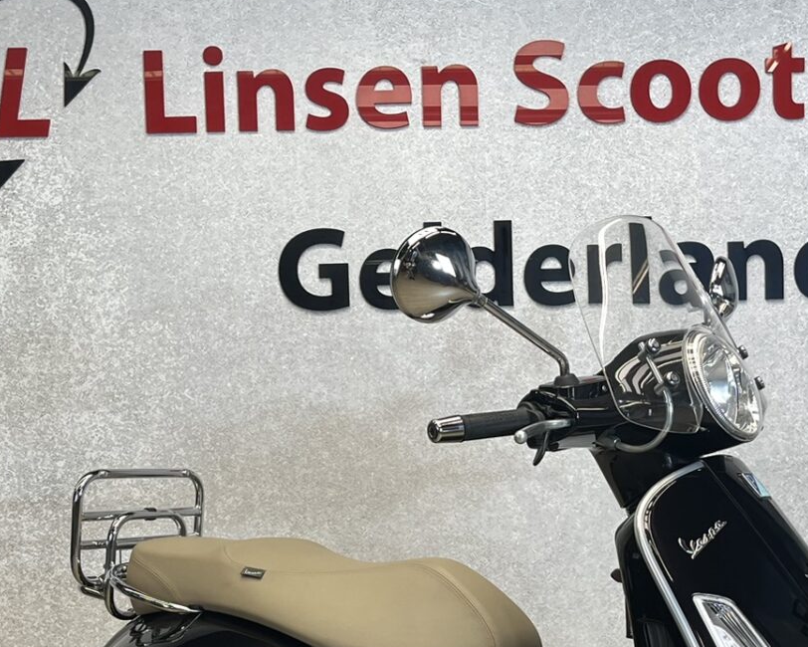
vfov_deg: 24.6
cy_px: 591
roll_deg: +1.1
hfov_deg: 31.4
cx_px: 471
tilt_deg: -4.8
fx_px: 1435
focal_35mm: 60
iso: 64
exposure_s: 1/100
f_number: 1.6
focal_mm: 5.1
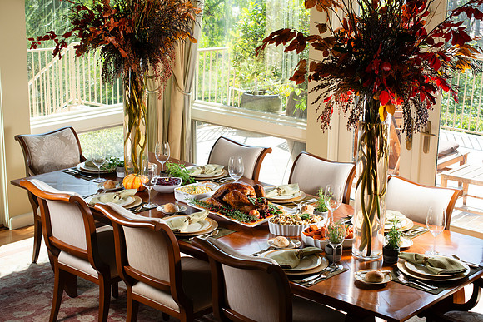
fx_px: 787
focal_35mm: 59
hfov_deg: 34.1
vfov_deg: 23.1
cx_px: 246
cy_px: 176
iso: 250
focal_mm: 50
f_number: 7.1
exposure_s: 1/125
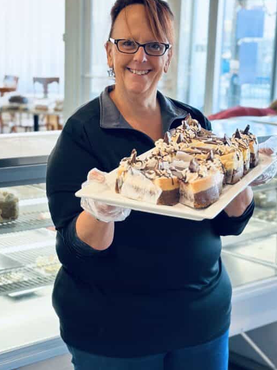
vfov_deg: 27.0
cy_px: 202
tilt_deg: -12.0
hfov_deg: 20.4
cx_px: 141
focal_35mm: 72
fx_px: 768
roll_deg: -1.5
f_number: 1.78
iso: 125
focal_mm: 6.86
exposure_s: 1/120
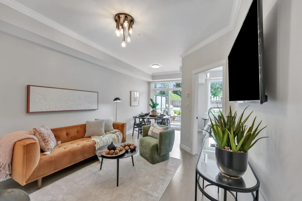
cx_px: 151
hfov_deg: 101.1
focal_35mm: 15
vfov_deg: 78.1
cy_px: 100
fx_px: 124
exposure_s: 1/40
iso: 400
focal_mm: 14.8
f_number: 8
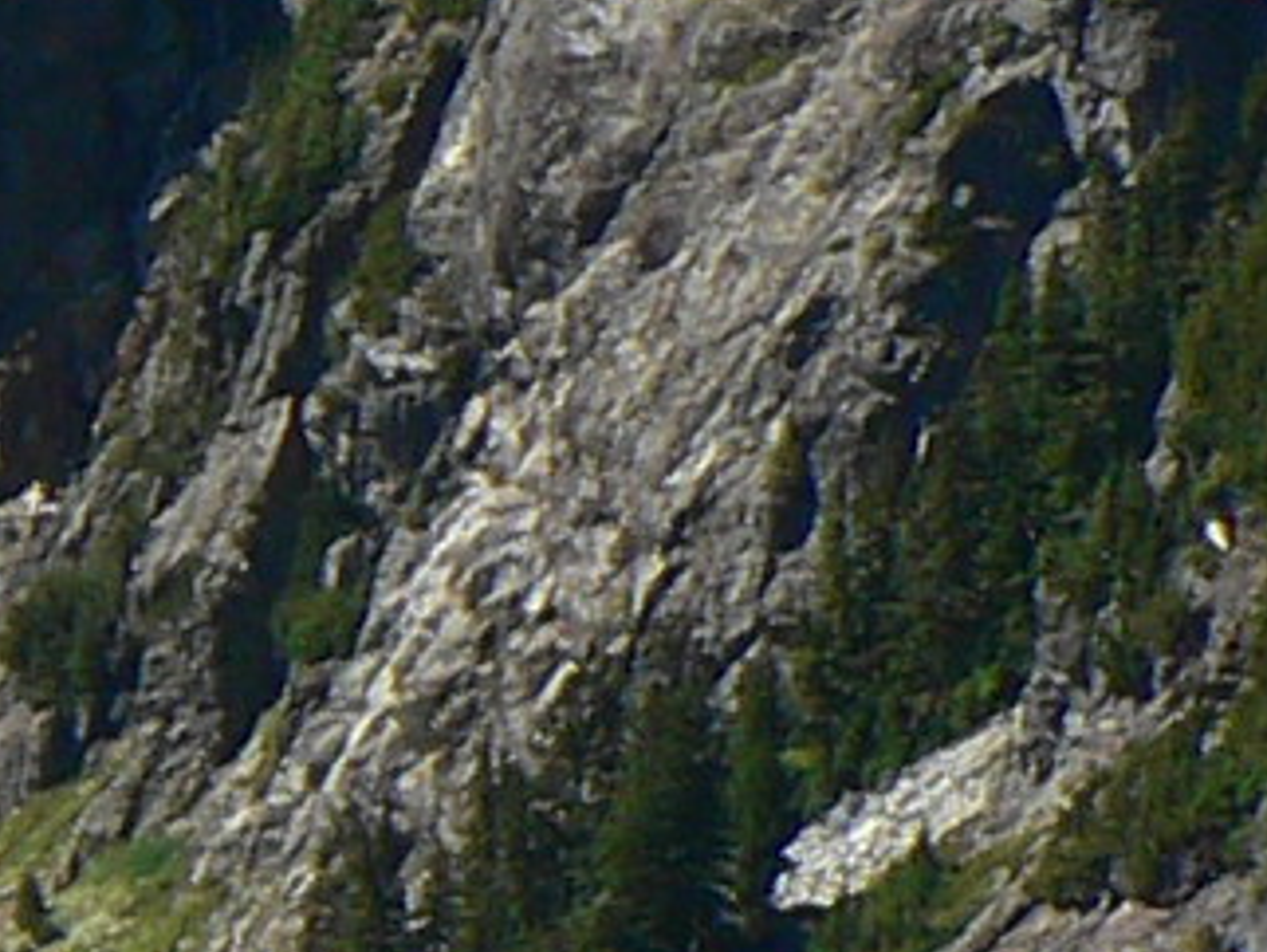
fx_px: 19194
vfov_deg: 2.8
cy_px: 413
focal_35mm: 524
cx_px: -2687
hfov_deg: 3.7
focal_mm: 11
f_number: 4
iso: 80
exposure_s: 1/160
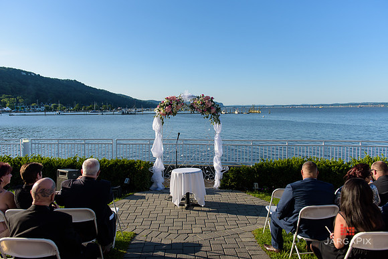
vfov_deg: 48.0
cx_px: 194
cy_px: 130
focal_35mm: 27
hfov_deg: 67.4
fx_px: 291
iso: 200
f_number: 3.2
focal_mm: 27
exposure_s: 1/3200
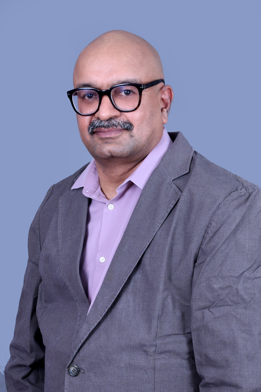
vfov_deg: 38.2
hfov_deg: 26.0
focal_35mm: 52
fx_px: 565
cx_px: 130
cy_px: 196
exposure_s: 1/125
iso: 400
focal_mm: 35
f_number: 20
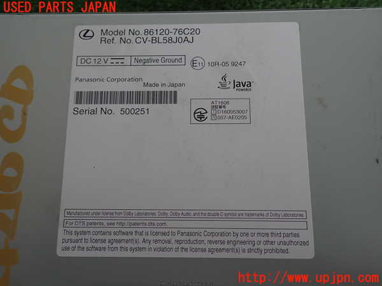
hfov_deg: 60.0
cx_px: 191
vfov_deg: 46.8
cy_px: 143
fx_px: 331
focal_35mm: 30
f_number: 2.3
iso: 100
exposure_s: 1/80
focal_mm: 5.4
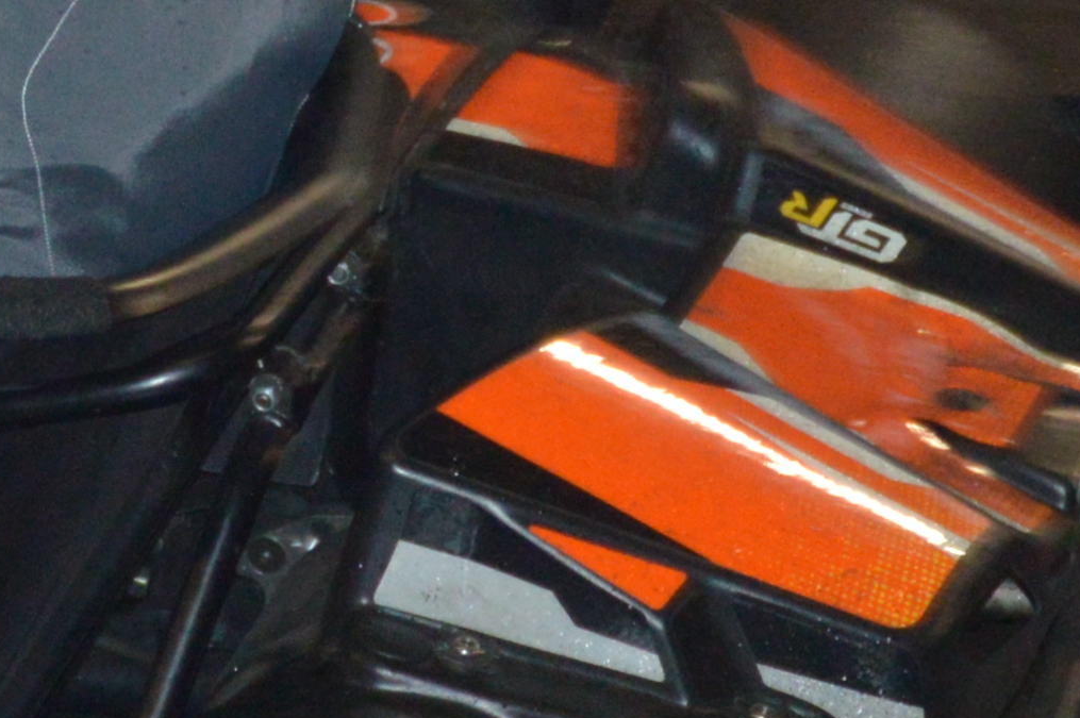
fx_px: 14657
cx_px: -574
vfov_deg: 2.8
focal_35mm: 489
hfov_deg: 4.2
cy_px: -477
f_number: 4
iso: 800
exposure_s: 1/60
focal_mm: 55
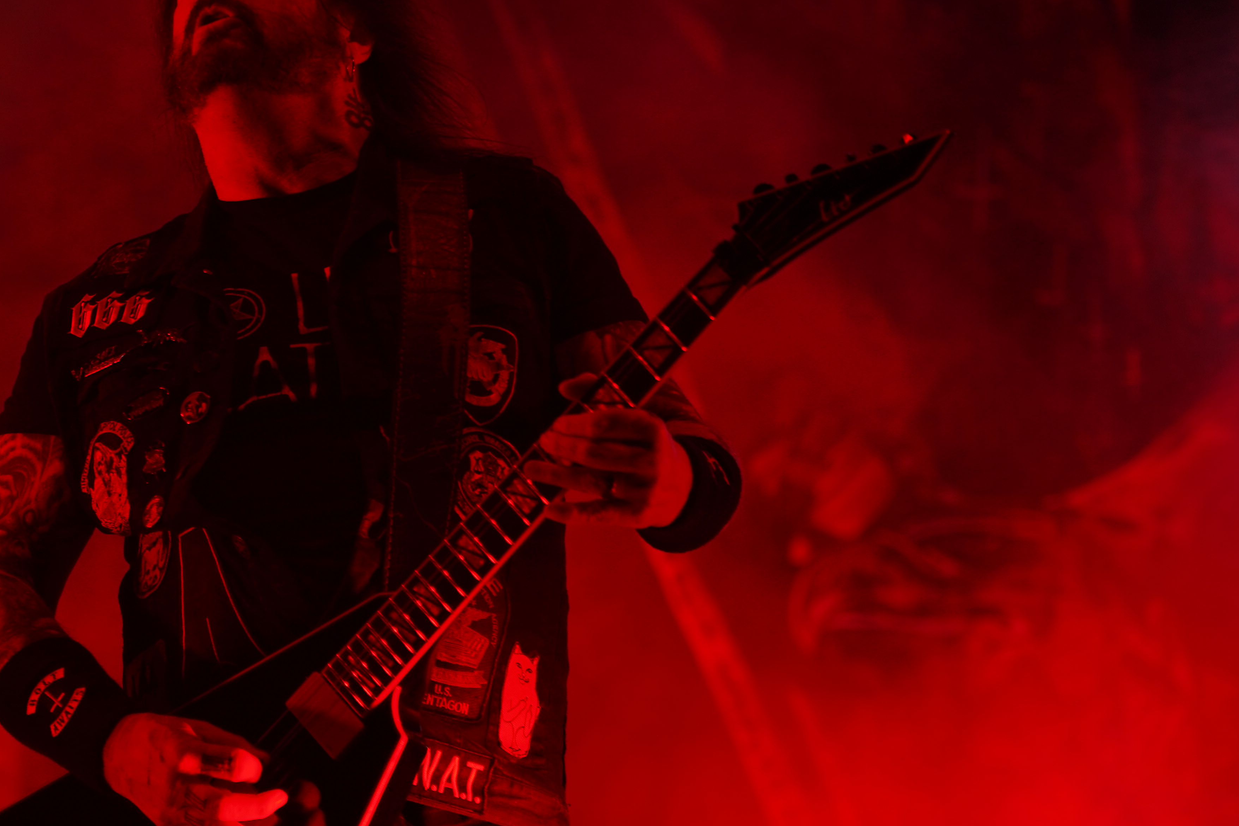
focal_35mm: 180
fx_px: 6194
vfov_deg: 7.6
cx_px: 478
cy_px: 644
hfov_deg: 11.4
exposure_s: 1/125
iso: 200
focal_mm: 105
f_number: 4
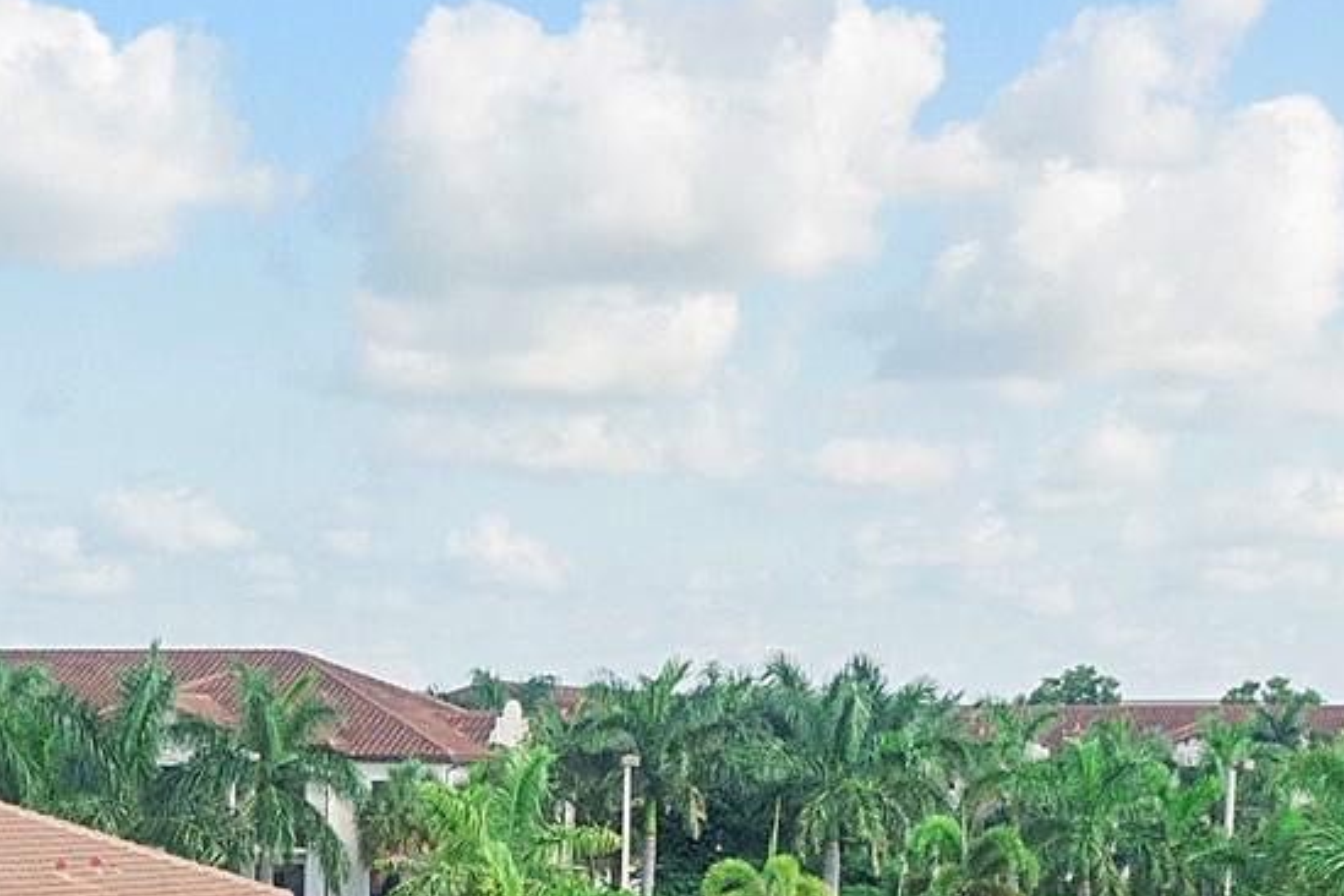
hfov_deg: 21.8
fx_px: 3472
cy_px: 1425
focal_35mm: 93
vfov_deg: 13.7
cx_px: 372
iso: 100
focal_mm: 4.39
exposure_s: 1/800
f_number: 2.8
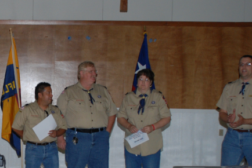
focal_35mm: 92
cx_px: 3
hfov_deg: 21.4
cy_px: 124
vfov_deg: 14.8
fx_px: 644
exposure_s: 1/125
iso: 400
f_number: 4
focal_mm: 26
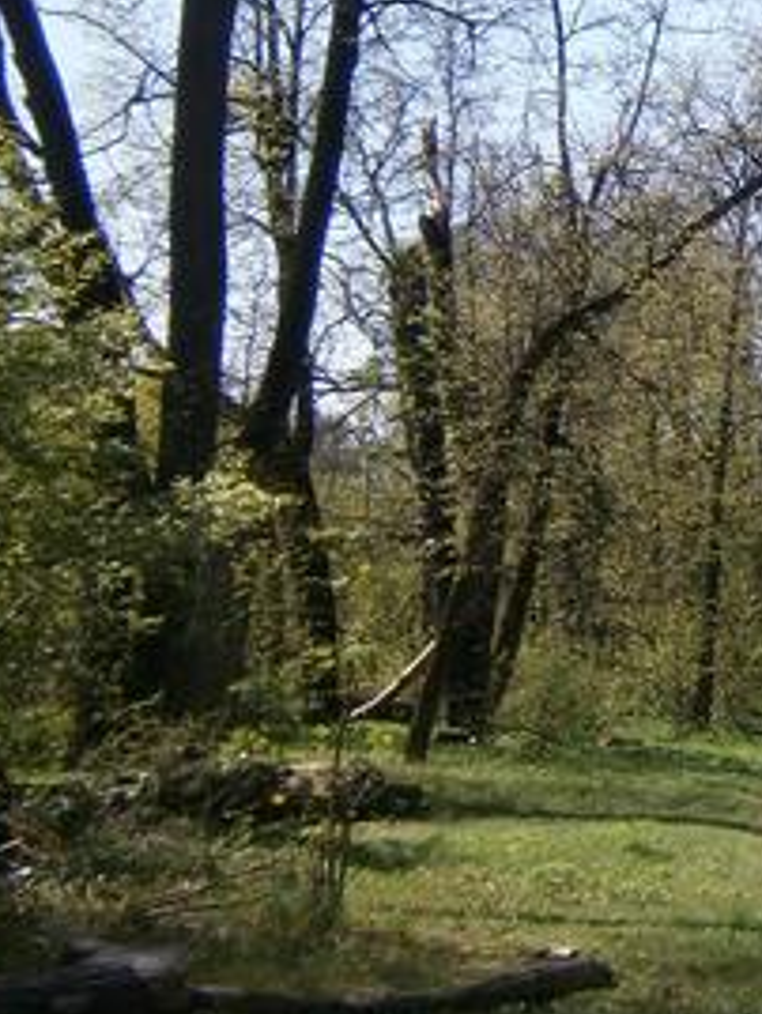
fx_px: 2551
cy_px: 211
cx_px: 1039
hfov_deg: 16.0
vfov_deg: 22.2
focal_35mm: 87
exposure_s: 1/100
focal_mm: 4.7
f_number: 8
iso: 80
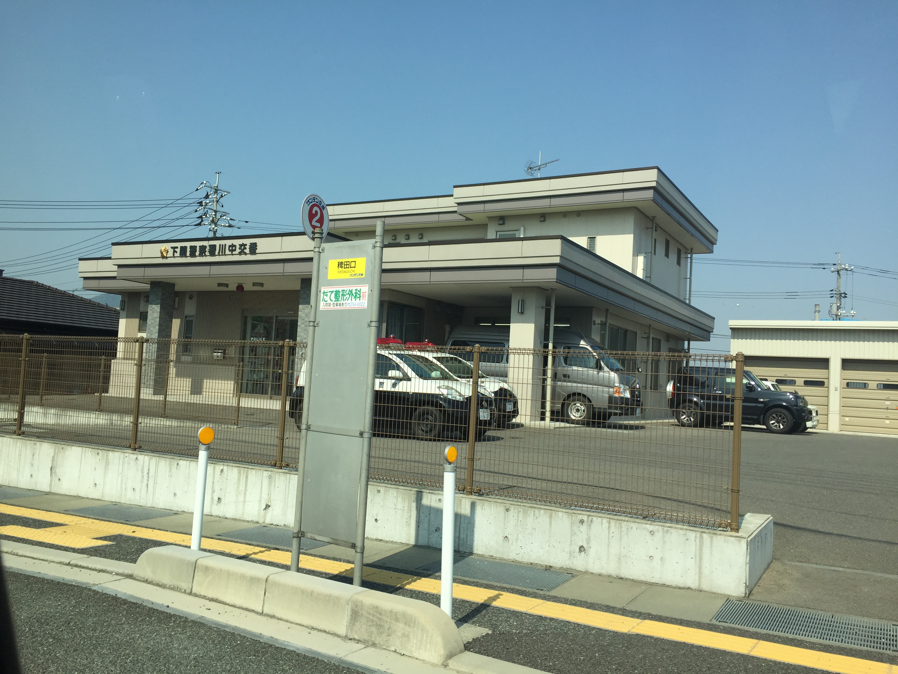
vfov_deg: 48.2
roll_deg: -3.4
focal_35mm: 29
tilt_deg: +4.5
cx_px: 449
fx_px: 752
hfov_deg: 61.7
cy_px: 337
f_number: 2.2
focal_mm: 4.15
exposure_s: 1/1883
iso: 32
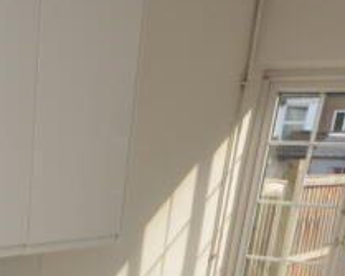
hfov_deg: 26.0
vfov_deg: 17.1
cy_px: 530
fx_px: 704
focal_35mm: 69
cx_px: -8
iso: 200
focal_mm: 10
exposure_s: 1/125
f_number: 5.6
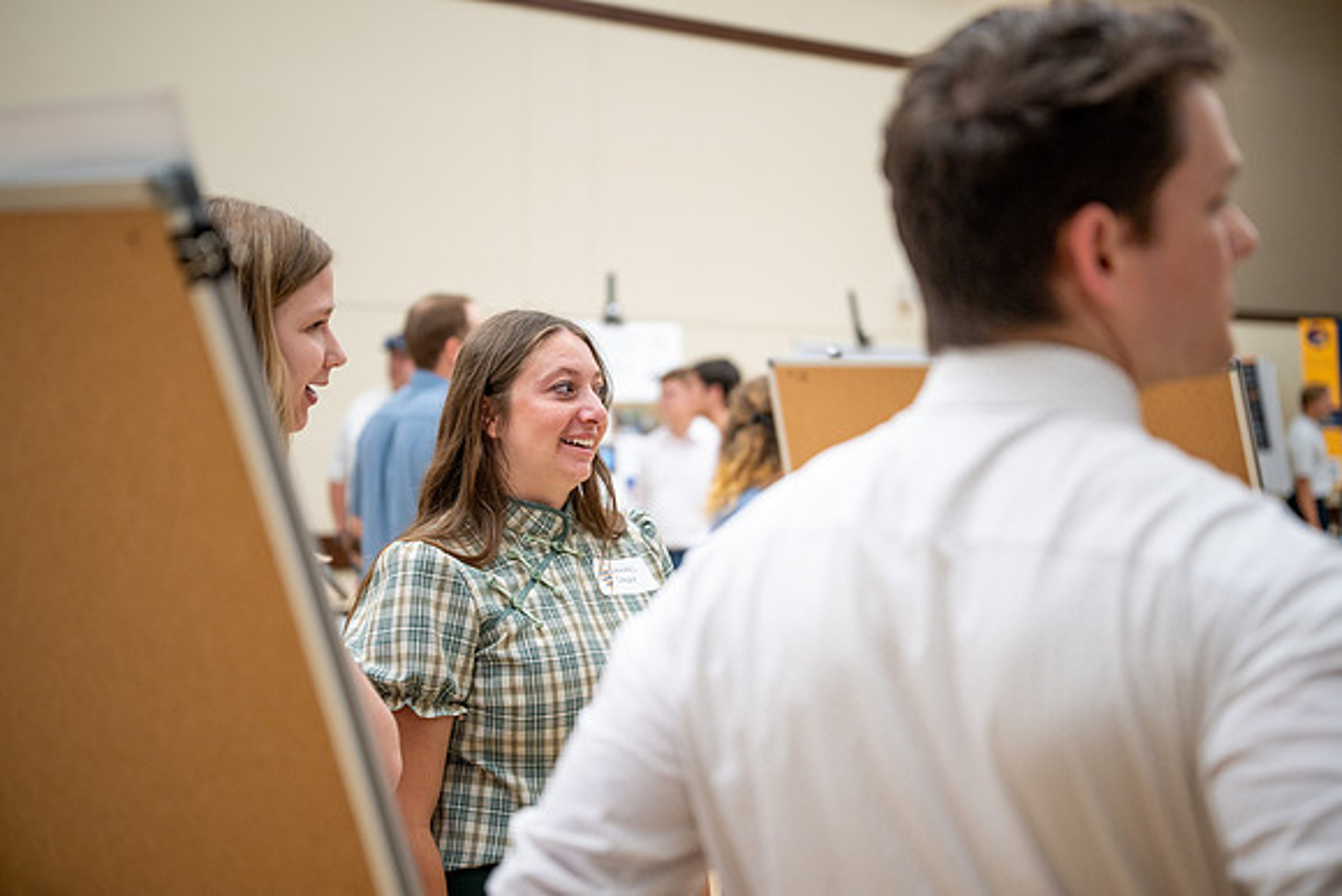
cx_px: 671
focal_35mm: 70
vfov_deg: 19.5
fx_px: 2610
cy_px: 448
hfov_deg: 28.8
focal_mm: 70
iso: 800
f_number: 2.8
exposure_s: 1/160
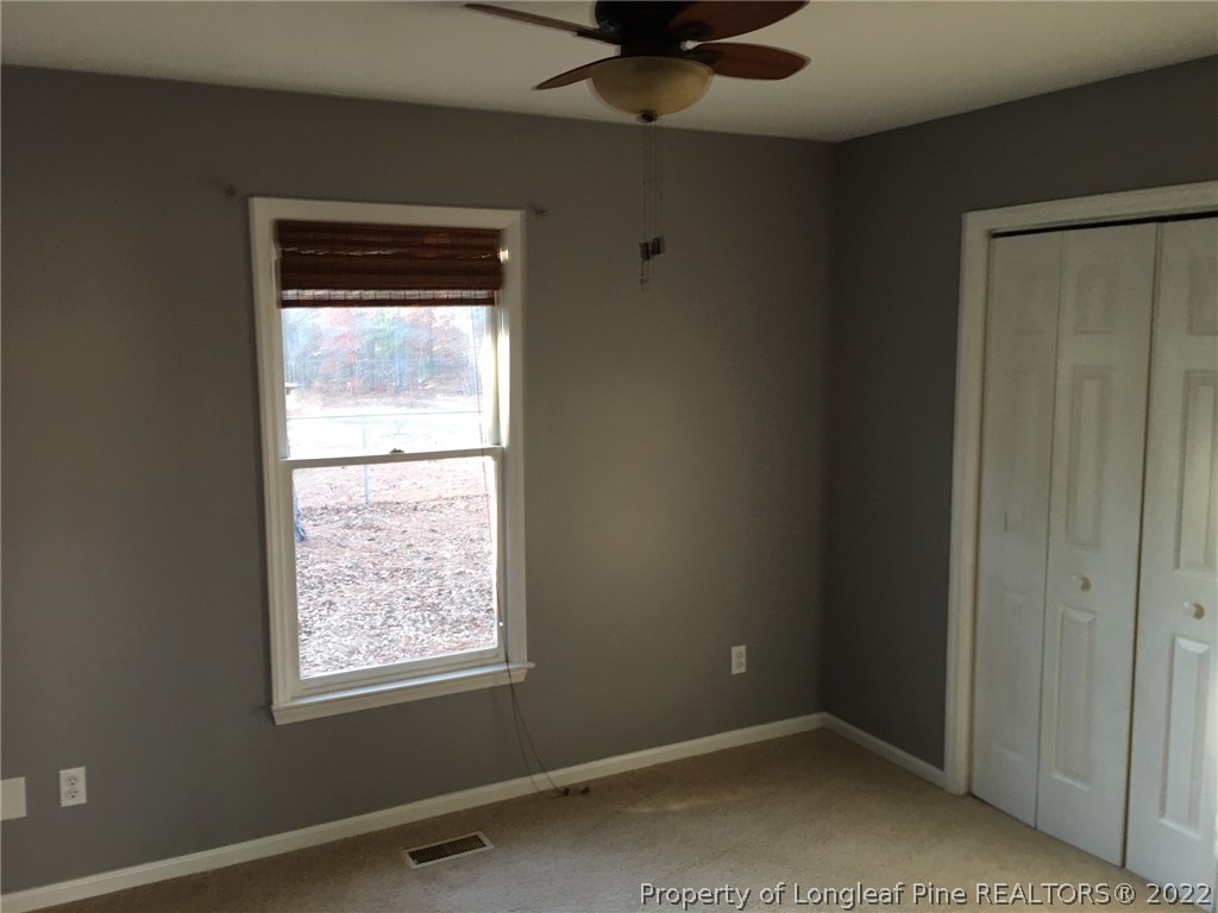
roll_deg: -1.0
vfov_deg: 48.2
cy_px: 456
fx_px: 1020
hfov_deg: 61.7
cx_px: 609
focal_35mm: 29
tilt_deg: -4.7
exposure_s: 1/15
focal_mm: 4.15
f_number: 2.2
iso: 25
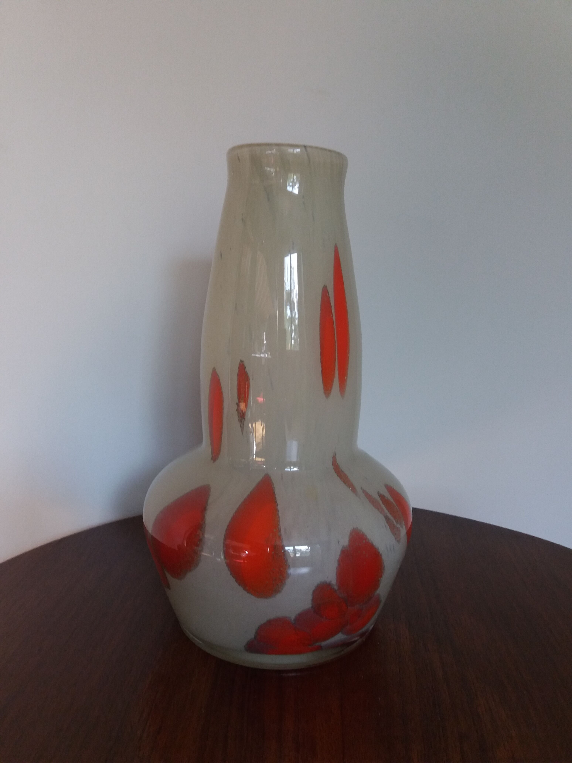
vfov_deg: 63.4
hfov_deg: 49.7
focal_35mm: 28
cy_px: 382
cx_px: 286
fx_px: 617
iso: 100
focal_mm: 3.7
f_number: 1.9
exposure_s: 1/50
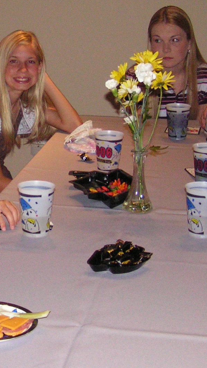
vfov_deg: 24.1
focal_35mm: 88
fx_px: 859
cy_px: 141
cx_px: 6
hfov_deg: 13.6
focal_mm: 6.3
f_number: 2.8
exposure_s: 1/40
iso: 200
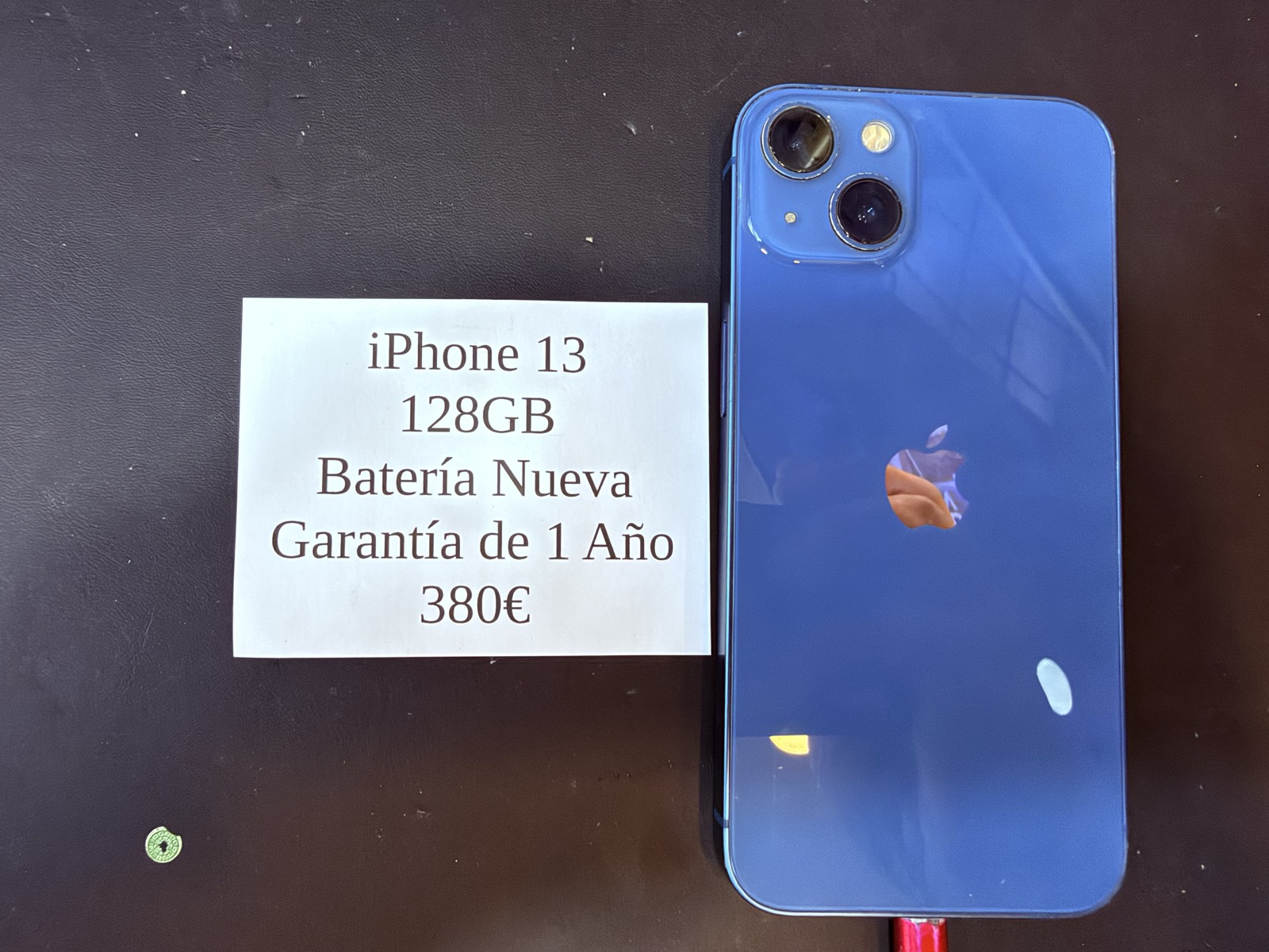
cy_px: 476
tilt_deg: -85.5
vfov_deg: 54.9
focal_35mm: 25
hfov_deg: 69.4
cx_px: 634
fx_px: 916
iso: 200
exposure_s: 1/50
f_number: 2.2
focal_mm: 2.22
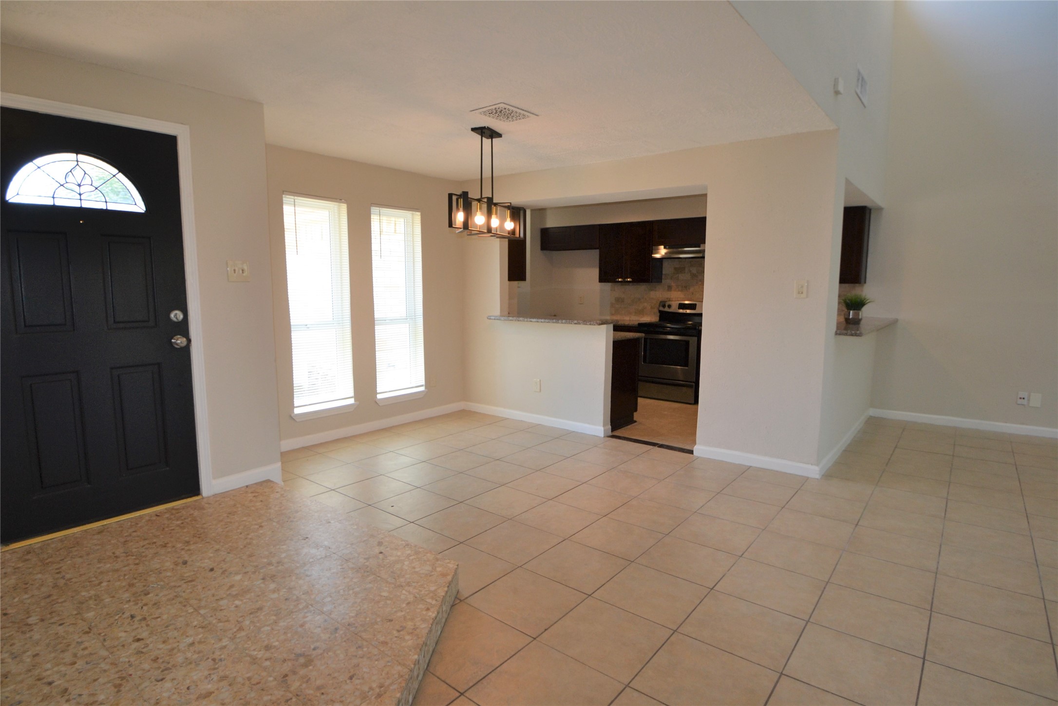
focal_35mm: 18
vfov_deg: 67.4
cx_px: 529
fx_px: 529
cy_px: 353
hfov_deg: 90.0
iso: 320
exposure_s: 1/125
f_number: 4
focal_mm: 12
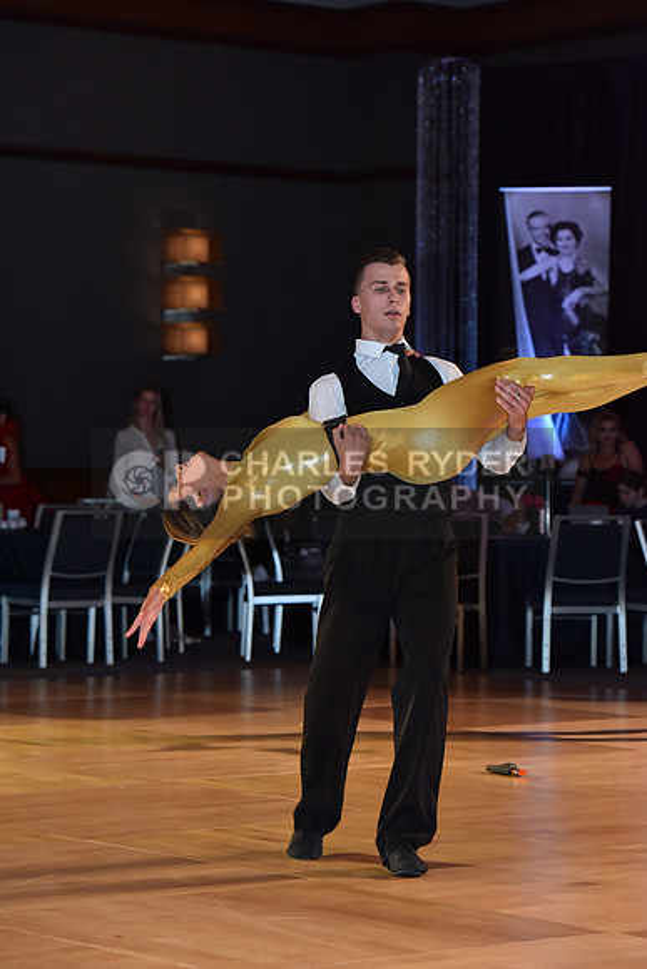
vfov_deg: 17.1
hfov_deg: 11.4
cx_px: 324
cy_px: 484
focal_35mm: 120
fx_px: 3233
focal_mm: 120
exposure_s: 1/250
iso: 2000
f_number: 5
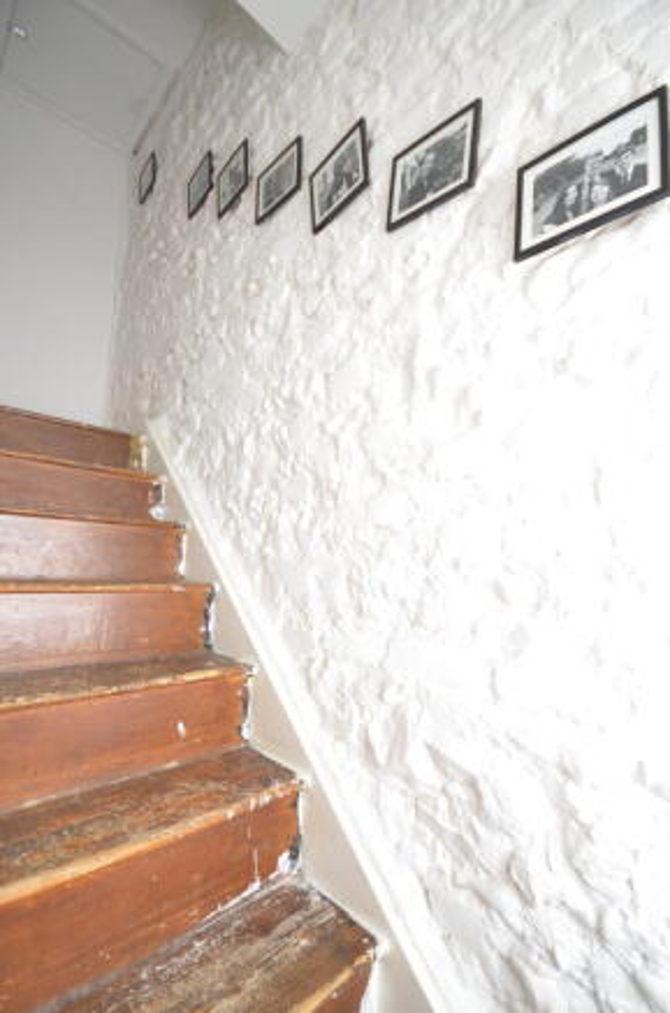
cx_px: 335
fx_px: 421
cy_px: 506
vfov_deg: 100.5
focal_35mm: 15
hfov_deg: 77.0
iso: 800
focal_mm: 10
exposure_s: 1/60
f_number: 4
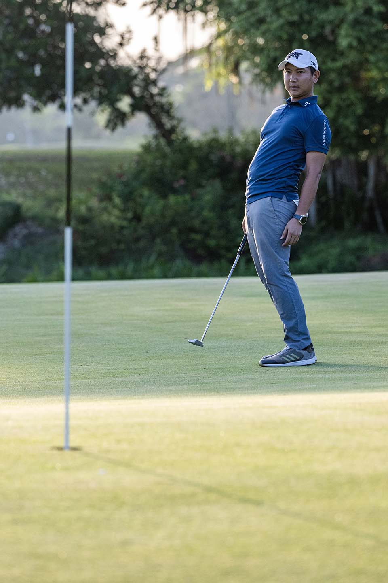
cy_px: 292
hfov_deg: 7.0
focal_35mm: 195
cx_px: 194
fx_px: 3152
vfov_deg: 10.5
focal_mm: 195
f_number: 4.5
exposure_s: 1/2000
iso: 1250
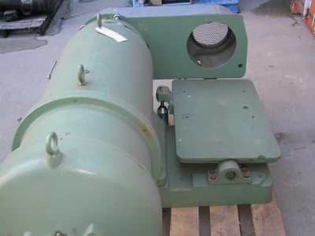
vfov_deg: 31.5
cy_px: 118
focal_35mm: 46
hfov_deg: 41.2
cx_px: 158
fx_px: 419
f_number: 3.2
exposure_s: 1/30
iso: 50
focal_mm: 7.7
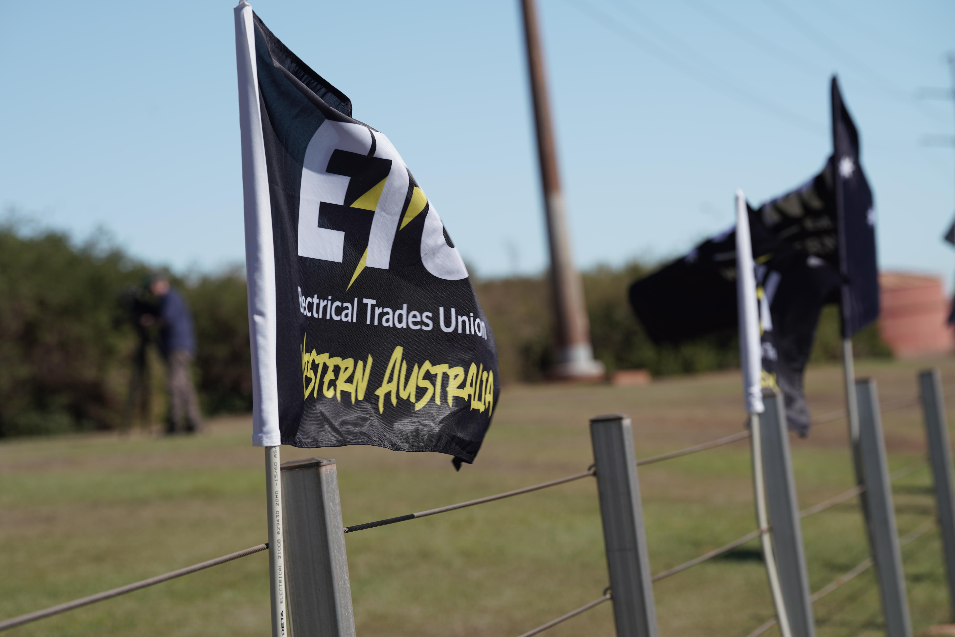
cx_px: 478
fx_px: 3396
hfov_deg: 16.0
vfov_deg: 10.7
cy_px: 318
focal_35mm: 128
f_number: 5.6
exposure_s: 1/400
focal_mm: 128
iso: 100
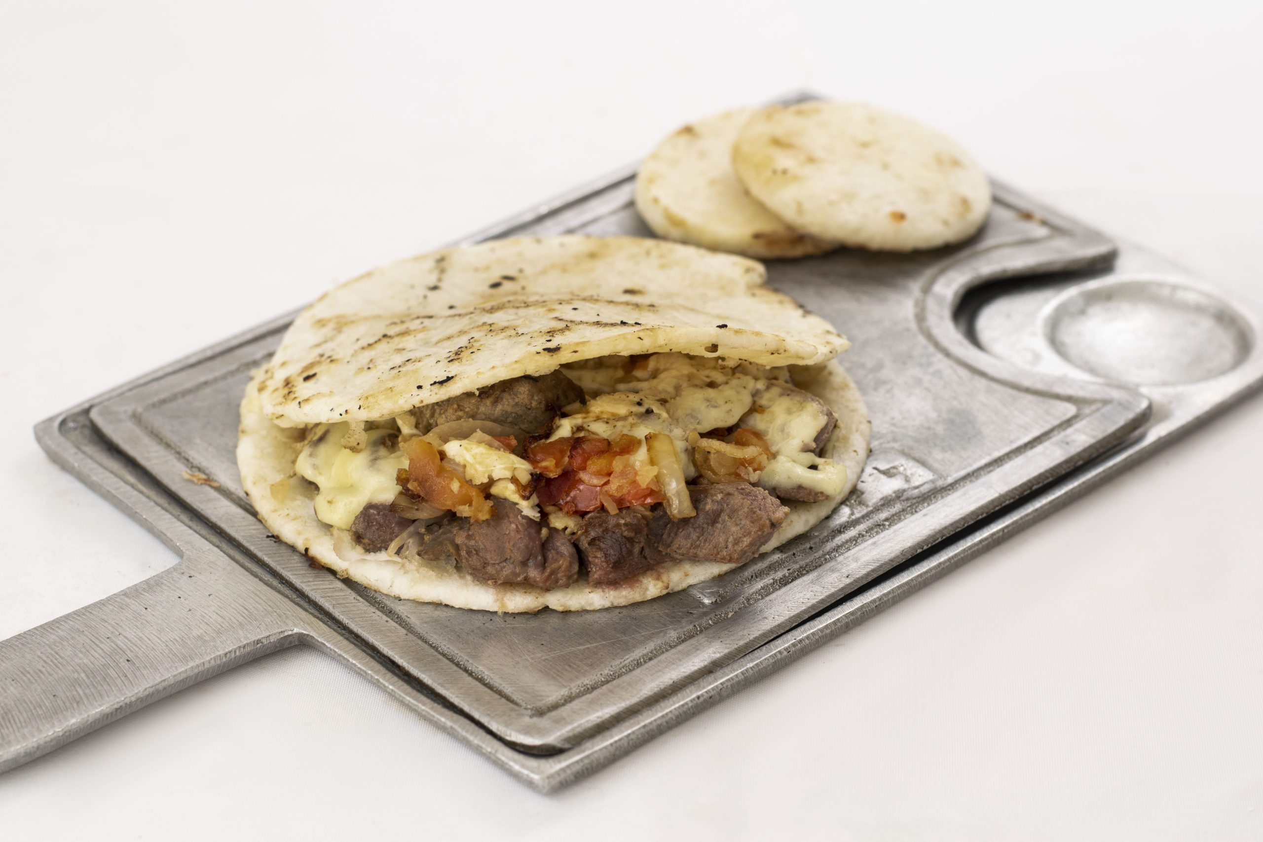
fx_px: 2631
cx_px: 632
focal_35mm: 75
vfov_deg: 18.2
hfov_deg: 27.0
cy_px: 421
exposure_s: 1/20
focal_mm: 50
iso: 200
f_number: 5
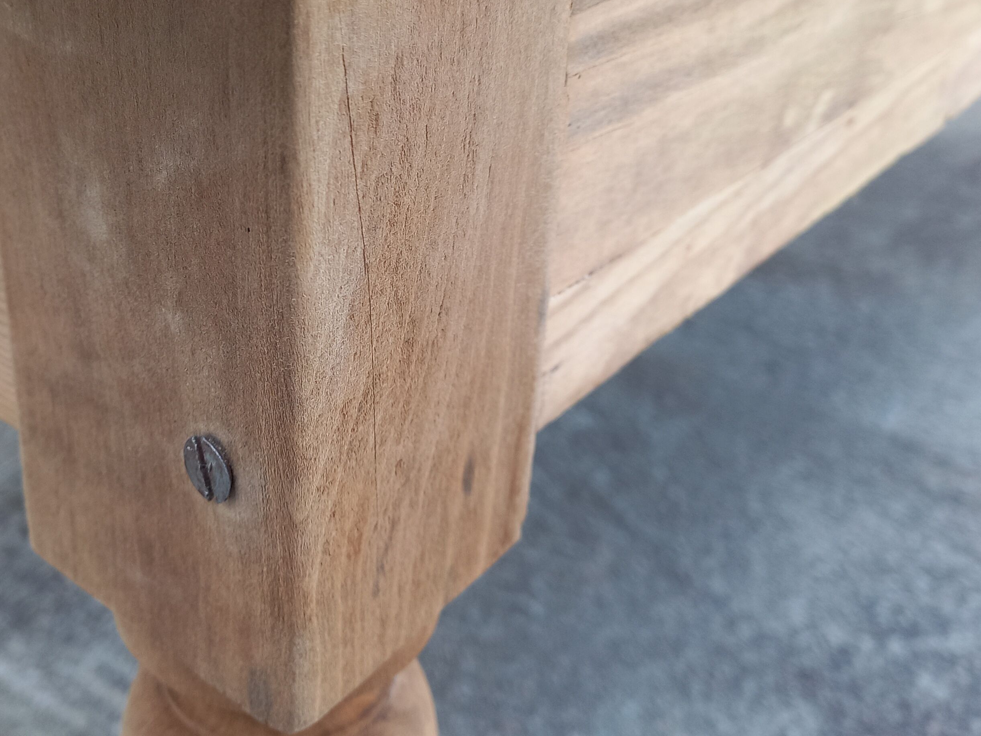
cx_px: 354
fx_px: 1162
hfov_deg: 45.3
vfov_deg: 34.6
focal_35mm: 41
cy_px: 214
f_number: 1.8
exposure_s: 1/100
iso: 64
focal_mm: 4.65
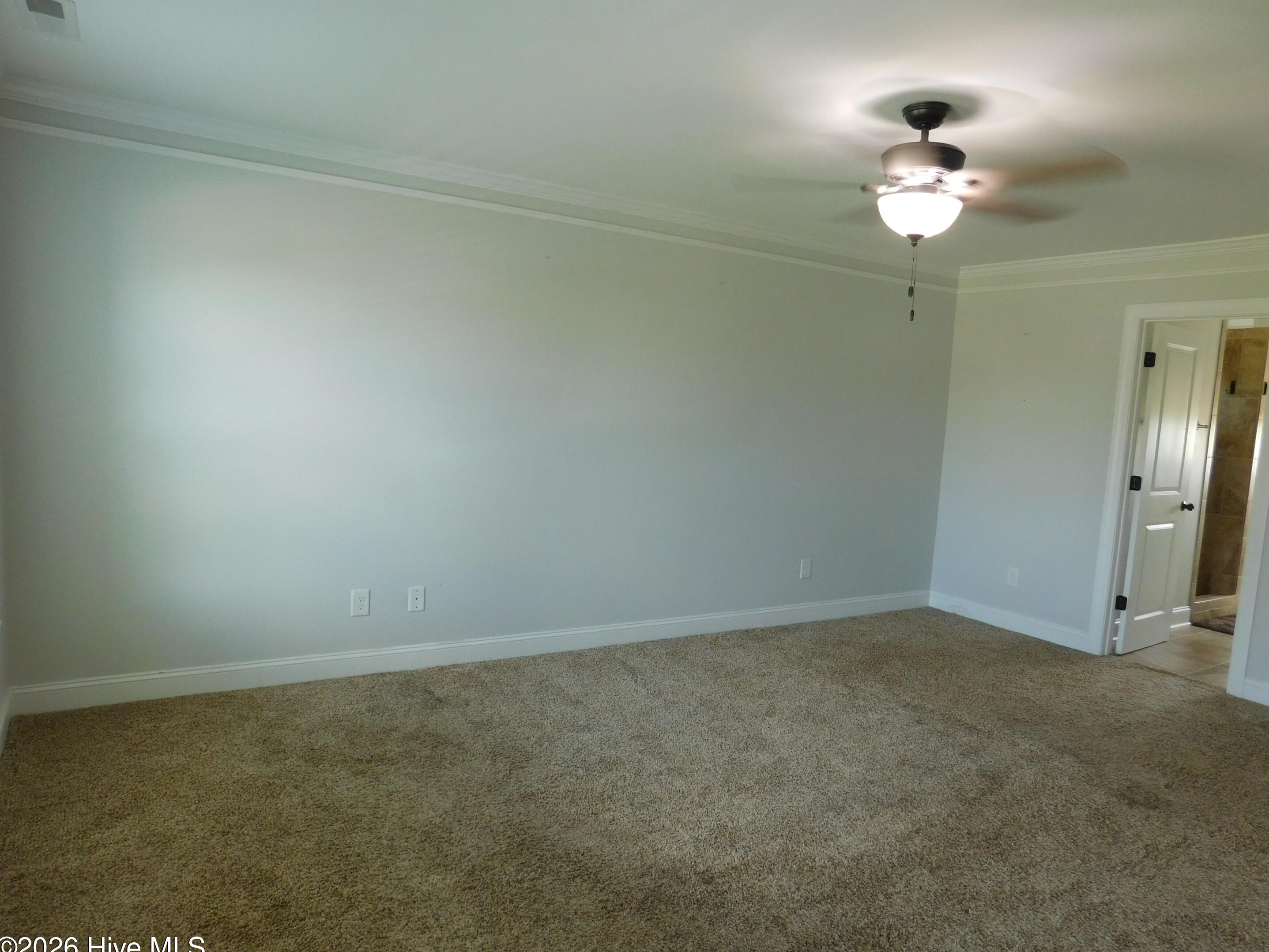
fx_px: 880
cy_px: 496
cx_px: 656
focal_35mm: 24
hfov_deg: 71.6
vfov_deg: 56.8
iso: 160
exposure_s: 1/30
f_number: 3
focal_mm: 4
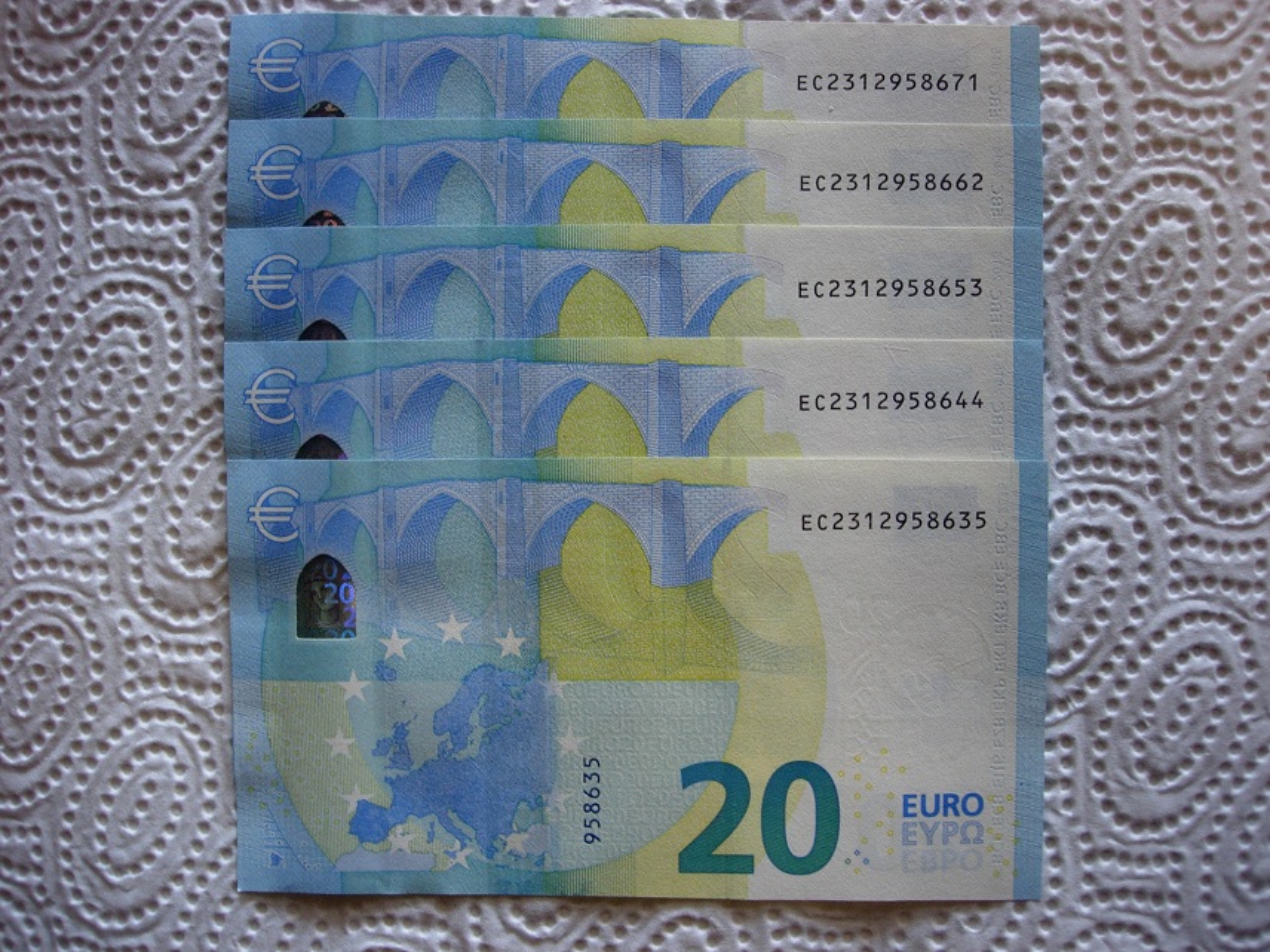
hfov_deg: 49.0
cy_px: 476
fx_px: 1394
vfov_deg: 37.7
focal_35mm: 38
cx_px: 635
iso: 100
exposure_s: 1/32
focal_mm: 7.8
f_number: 2.8
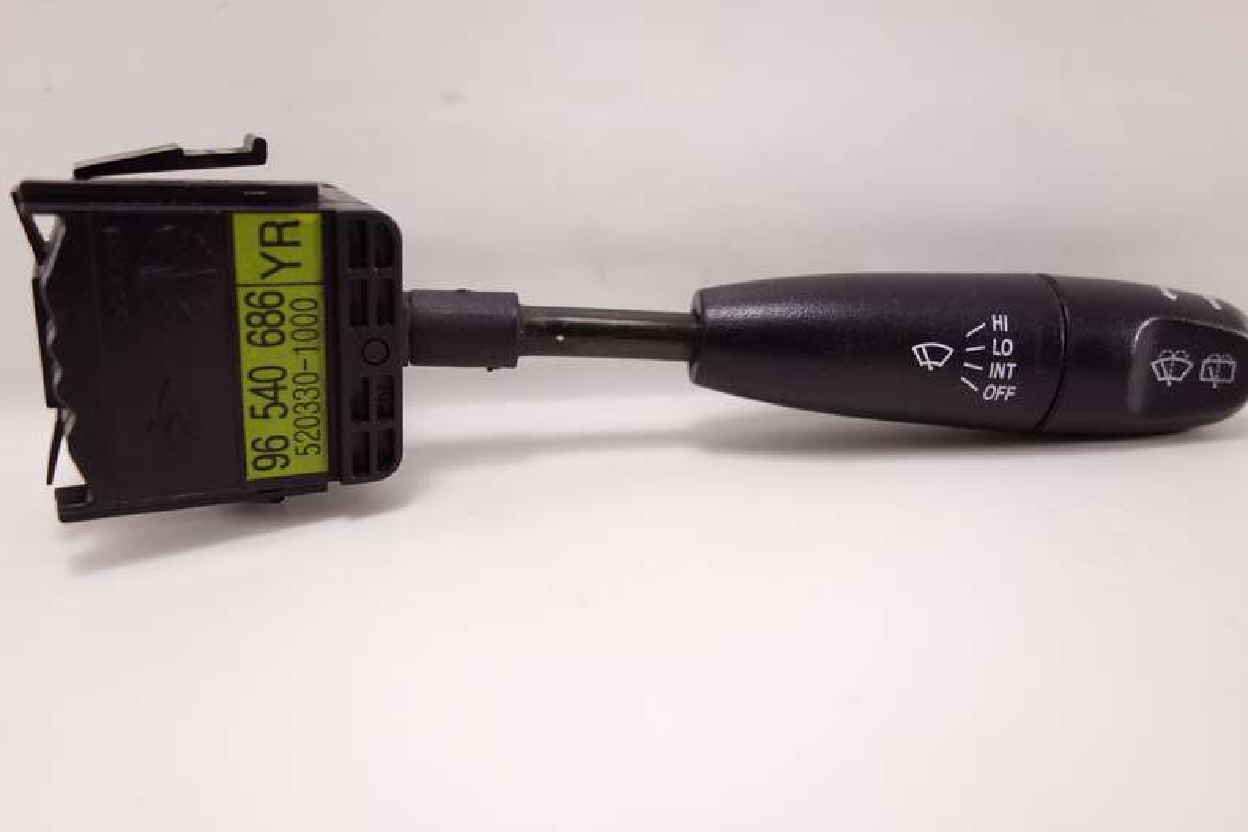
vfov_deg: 45.0
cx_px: 635
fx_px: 1005
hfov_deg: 63.7
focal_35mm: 29
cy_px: 409
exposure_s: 1/100
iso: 125
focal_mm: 10.4
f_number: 2.2
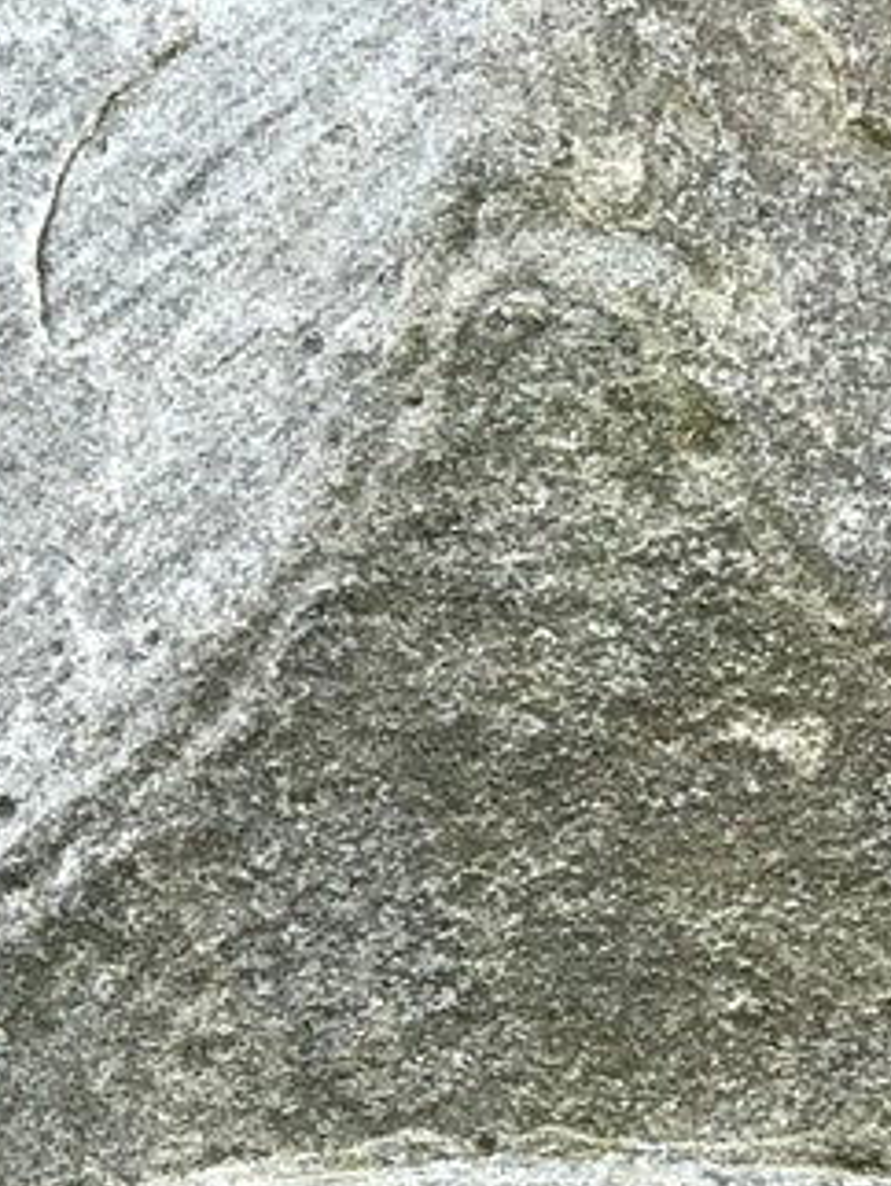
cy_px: 847
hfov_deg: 5.3
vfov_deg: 7.0
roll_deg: -1.3
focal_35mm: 283
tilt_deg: +18.6
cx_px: 744
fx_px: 9700
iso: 25
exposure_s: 1/50
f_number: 2.8
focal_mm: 6.6
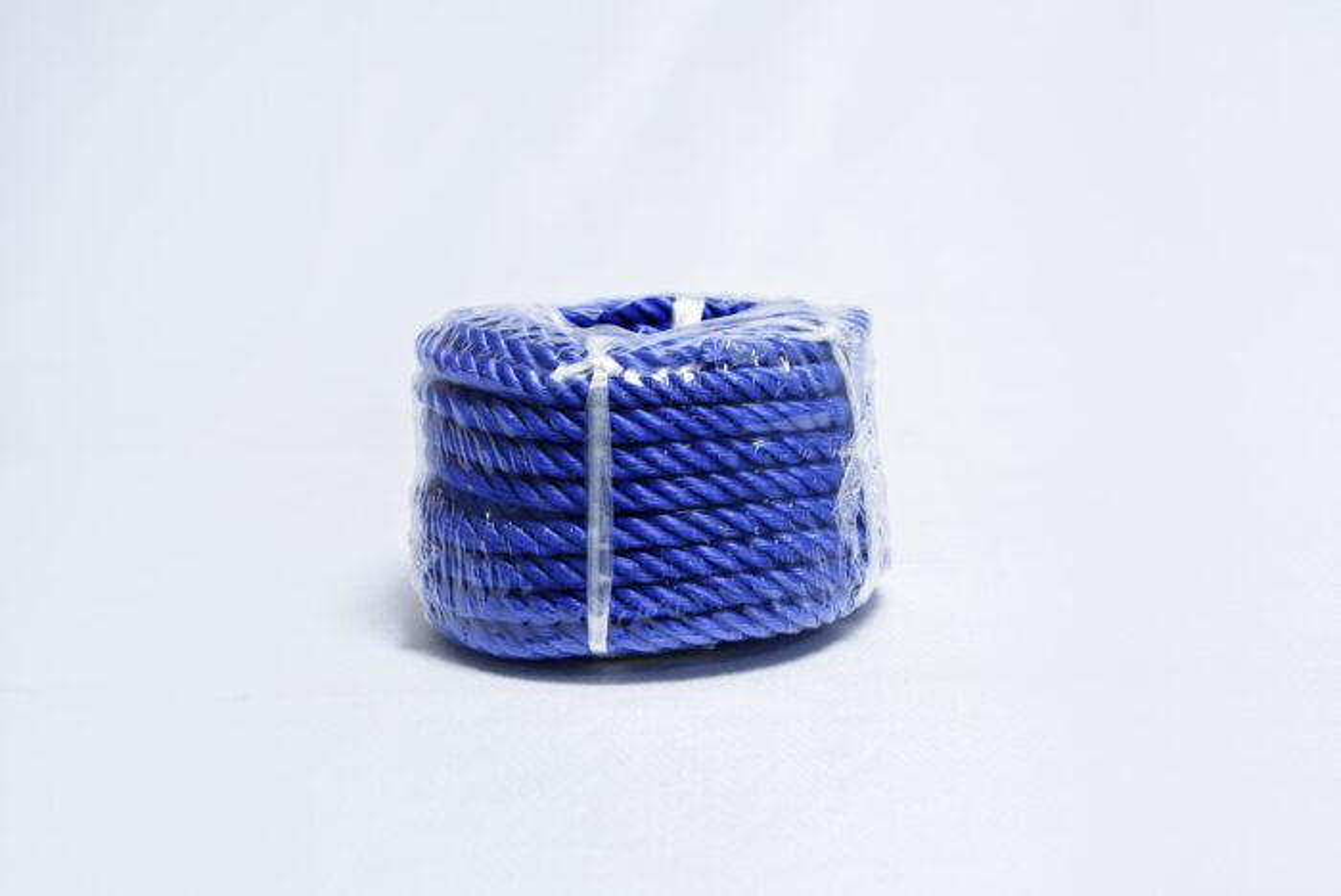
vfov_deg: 19.5
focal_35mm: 70
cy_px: 448
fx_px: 2610
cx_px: 670
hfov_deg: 28.8
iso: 3200
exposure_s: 1/200
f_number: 9
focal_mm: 70
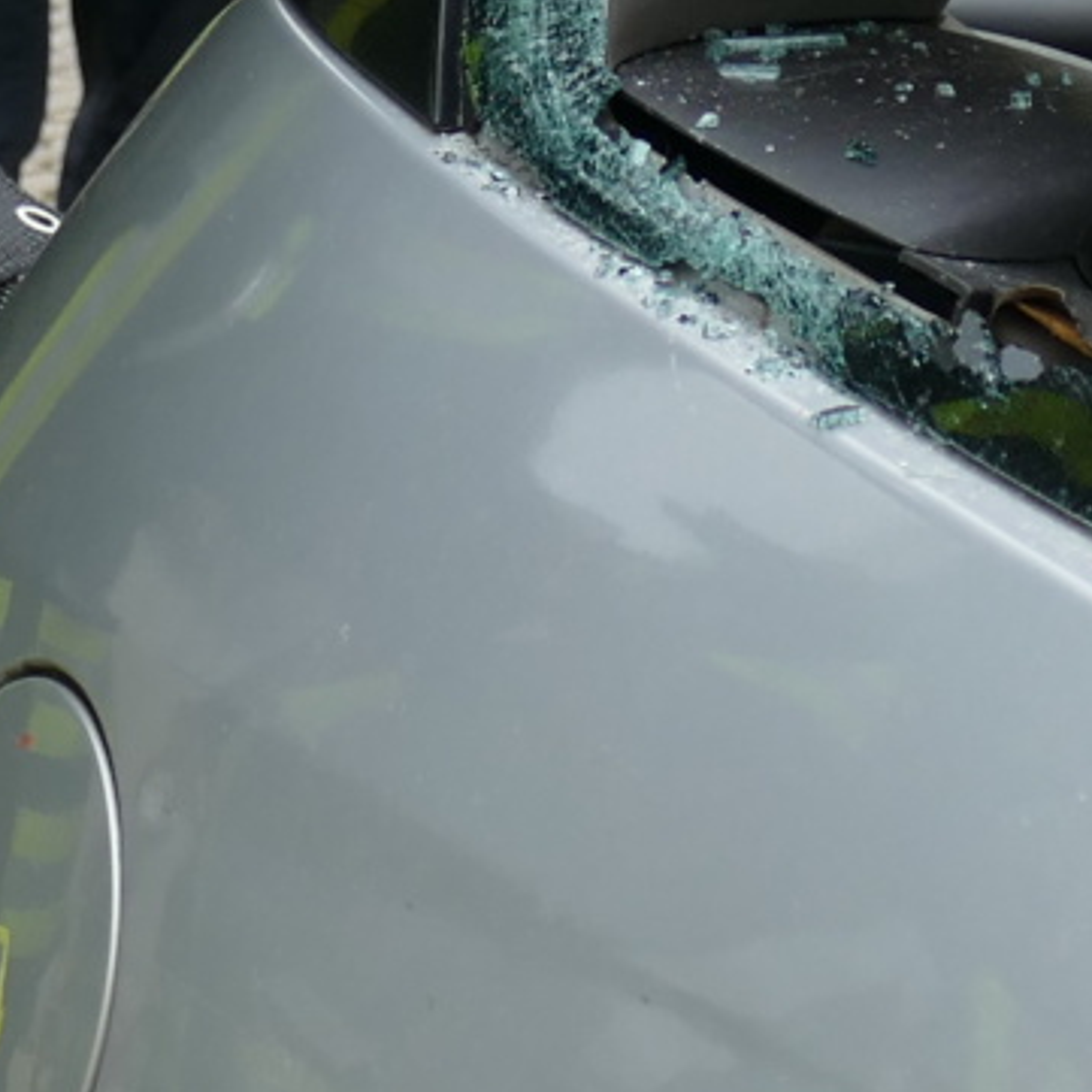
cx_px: -469
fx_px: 10100
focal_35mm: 283
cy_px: -788
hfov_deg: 6.1
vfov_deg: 6.1
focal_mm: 17
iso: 125
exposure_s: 1/500
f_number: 3.3
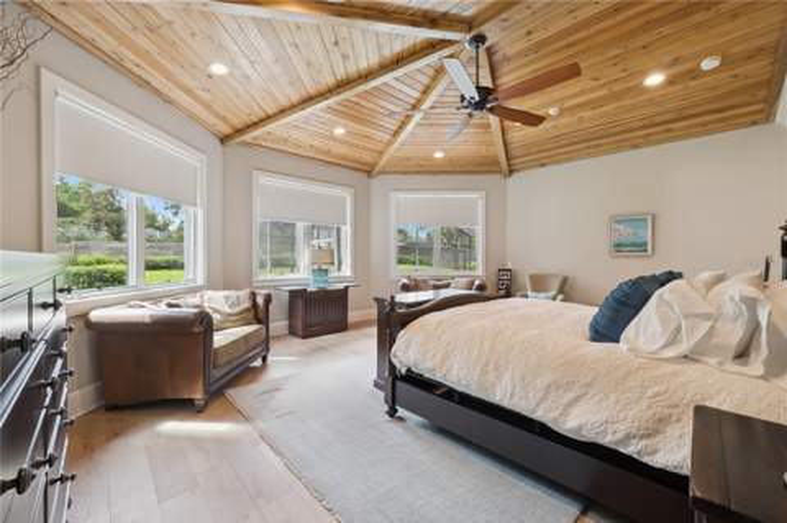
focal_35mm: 13
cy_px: 262
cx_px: 394
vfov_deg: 85.3
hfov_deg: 108.4
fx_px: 284
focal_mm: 9
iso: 500
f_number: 10
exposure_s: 1/25
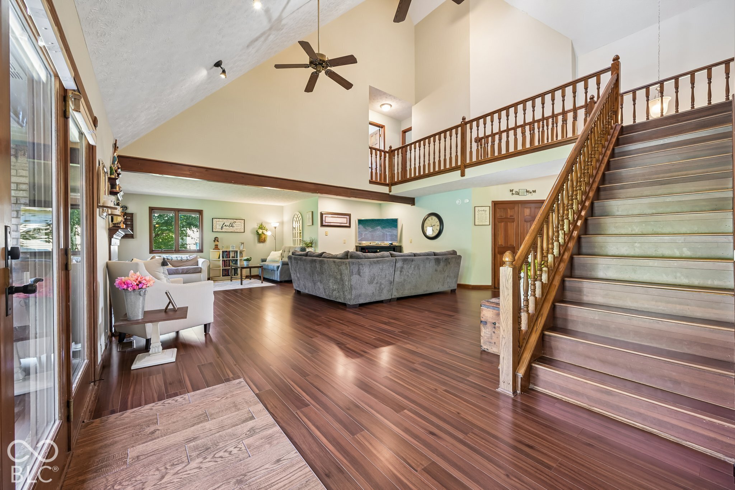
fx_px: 286
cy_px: 245
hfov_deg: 104.3
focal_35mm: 14
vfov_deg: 81.2
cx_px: 368
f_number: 8
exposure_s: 1/6
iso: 400
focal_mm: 14
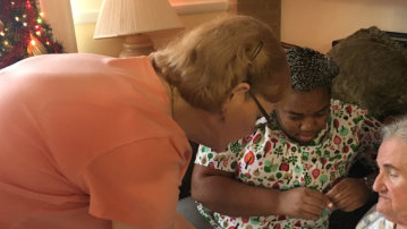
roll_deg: +0.2
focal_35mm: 44
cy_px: 169
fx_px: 475
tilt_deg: -26.0
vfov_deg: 26.8
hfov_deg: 45.9
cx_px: 260
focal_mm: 4.15
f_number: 2.2
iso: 250
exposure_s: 1/15
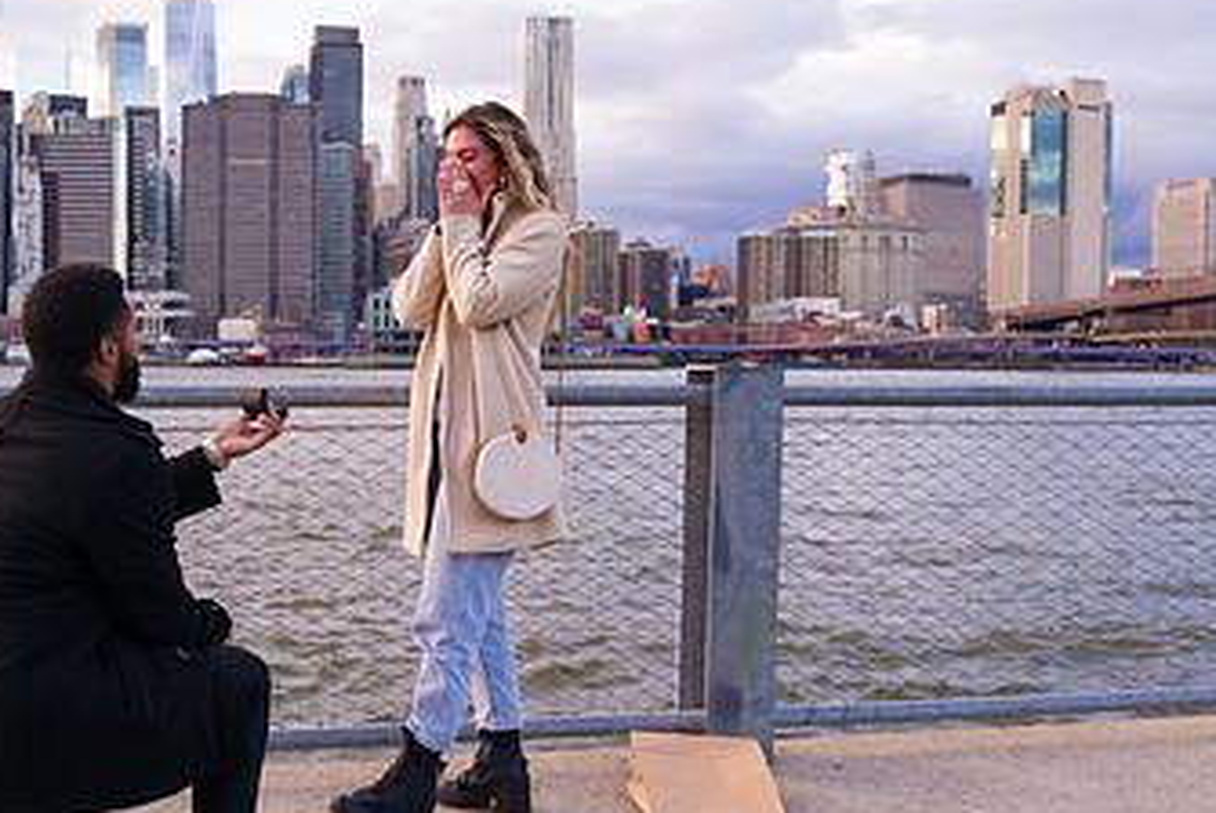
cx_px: 330
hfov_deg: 42.5
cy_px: 416
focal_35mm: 45
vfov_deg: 29.9
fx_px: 1521
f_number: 4
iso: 250
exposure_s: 1/200
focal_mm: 26
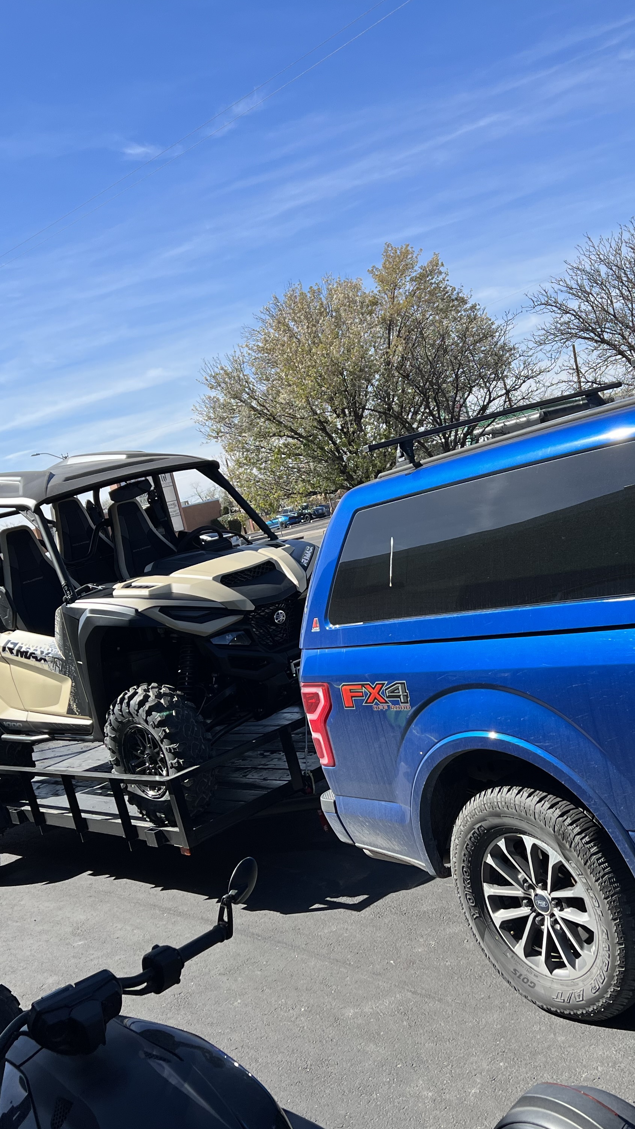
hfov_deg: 31.1
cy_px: 566
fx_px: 1137
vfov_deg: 52.8
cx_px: 391
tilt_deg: -4.7
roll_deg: +13.8
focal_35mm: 38
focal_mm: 5.7
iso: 50
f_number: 1.5
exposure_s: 1/3831
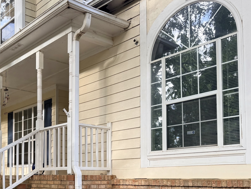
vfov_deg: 32.4
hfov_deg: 41.8
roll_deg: +0.6
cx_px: 47
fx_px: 312
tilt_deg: +3.0
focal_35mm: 43
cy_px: 158
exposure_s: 1/174
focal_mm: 6.76
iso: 80
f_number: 1.78
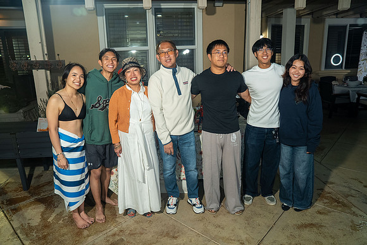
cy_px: 122
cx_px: 184
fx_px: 245
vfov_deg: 53.2
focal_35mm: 24
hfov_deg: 73.7
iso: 640
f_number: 3.5
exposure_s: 1/160
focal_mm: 24
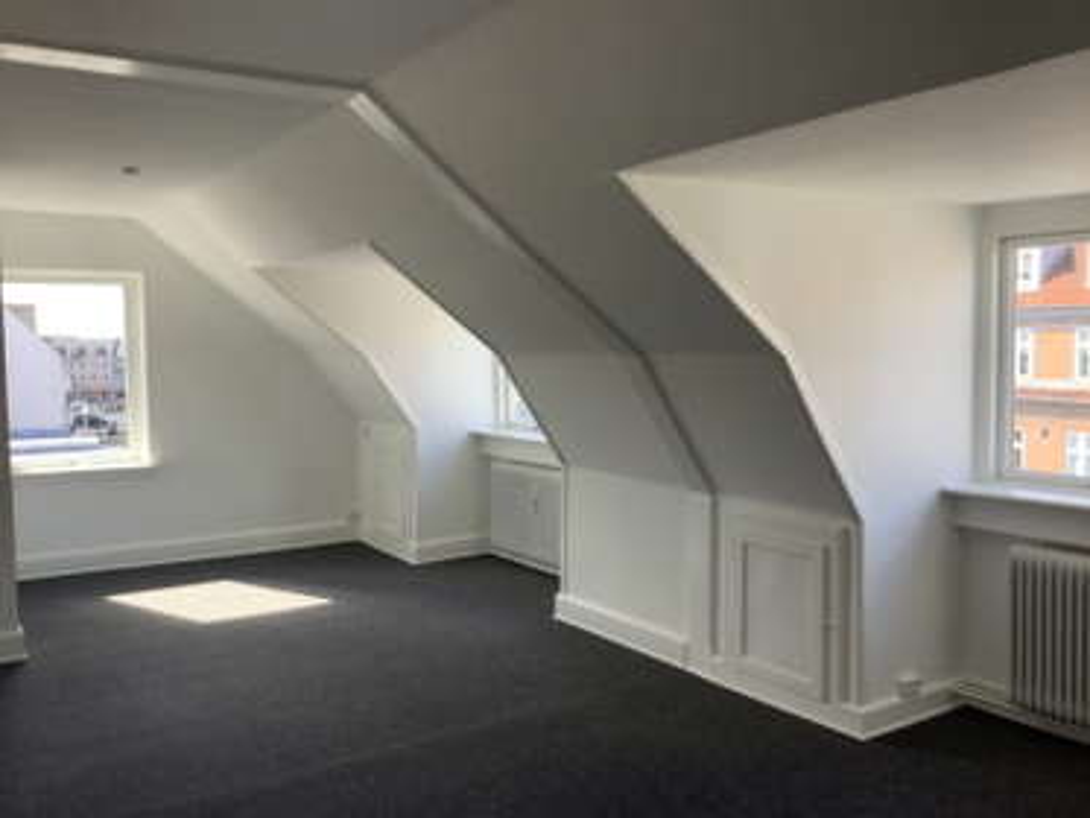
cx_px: 545
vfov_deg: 45.5
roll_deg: +0.7
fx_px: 976
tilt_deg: -3.6
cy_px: 409
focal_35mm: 31
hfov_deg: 58.3
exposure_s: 1/100
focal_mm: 3.3
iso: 32
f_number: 2.4
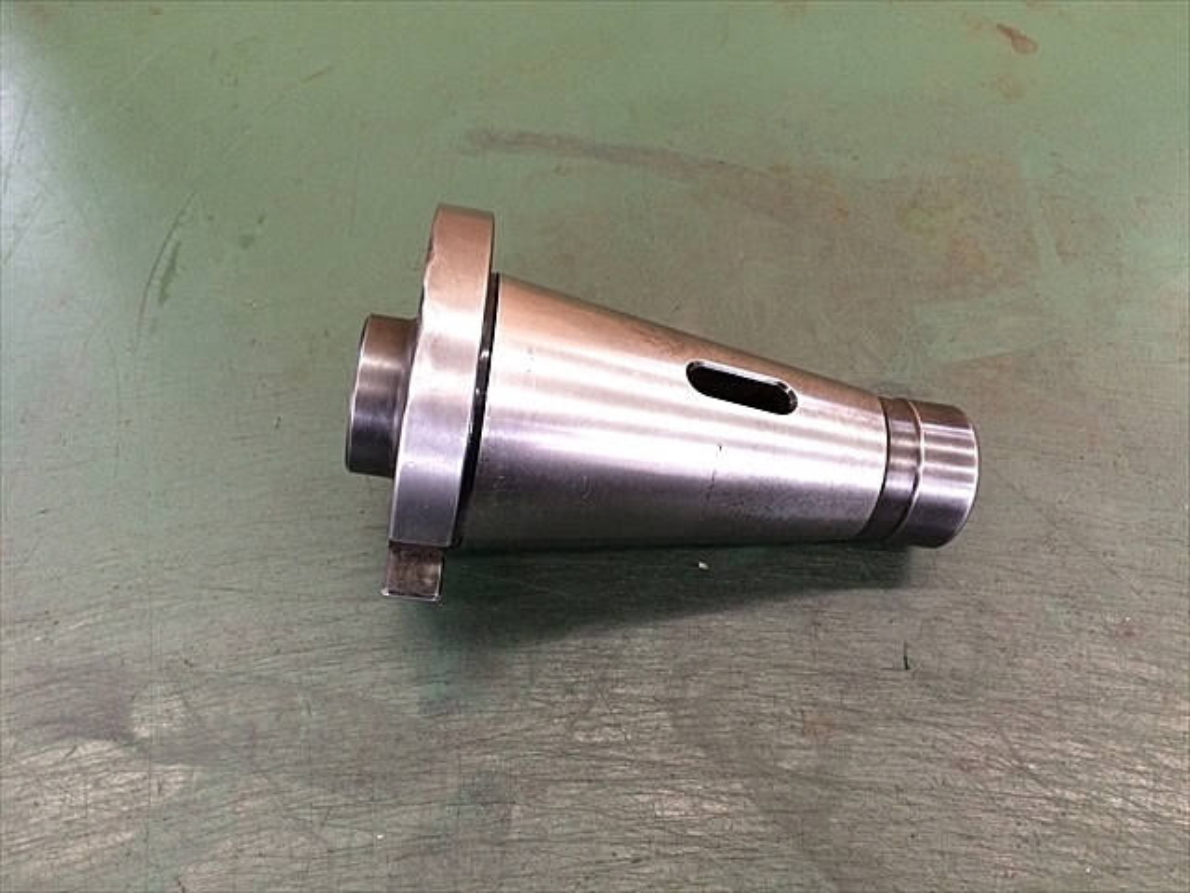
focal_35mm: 29
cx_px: 595
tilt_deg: -59.1
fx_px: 997
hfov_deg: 61.7
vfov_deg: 48.2
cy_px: 446
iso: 160
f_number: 2.2
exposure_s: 1/30
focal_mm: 4.15
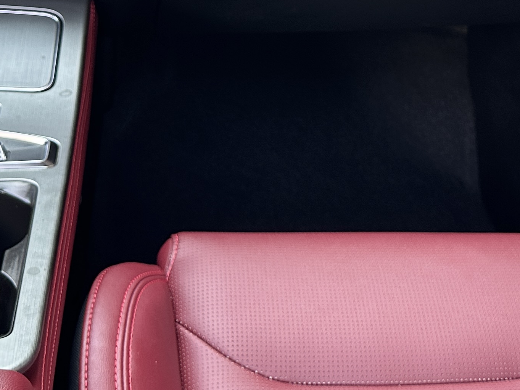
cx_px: 314
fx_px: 1066
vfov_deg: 19.7
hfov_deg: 27.3
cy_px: -60
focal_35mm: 71
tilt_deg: -23.0
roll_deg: -6.3
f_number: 1.78
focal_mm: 6.86
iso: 200
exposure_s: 1/121
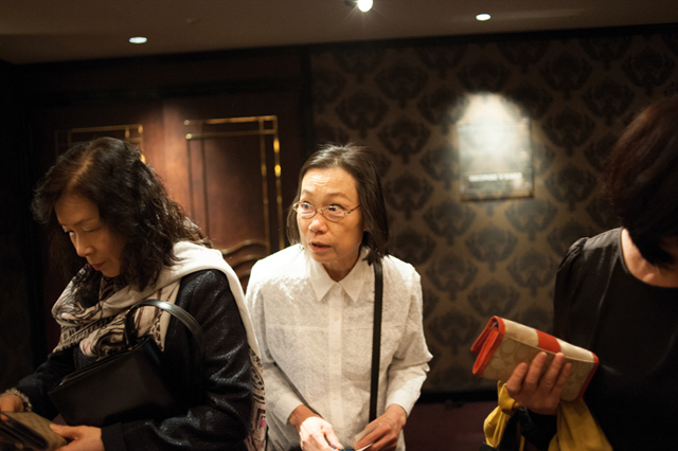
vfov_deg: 37.8
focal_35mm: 35
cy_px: 226
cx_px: 339
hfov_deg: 54.5
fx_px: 659
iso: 2500
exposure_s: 1/100
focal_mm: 35
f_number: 2.8
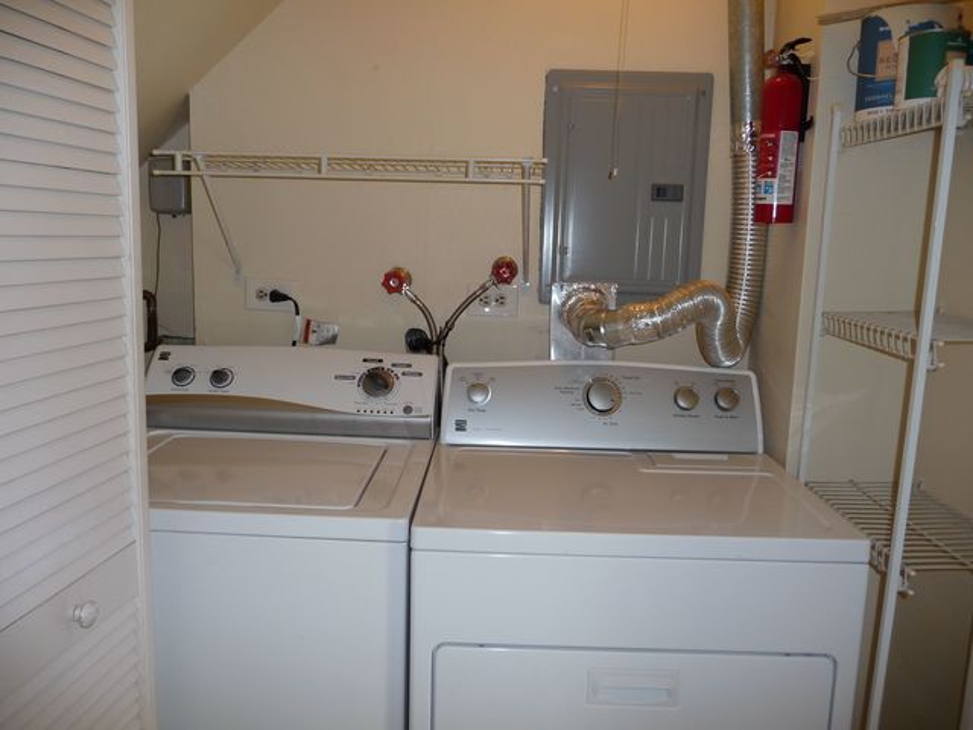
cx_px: 486
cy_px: 365
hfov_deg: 63.4
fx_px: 787
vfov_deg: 49.7
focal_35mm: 28
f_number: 3.3
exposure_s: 1/30
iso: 100
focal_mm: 4.7
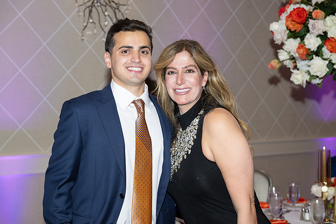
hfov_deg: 30.1
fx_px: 625
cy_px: 112
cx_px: 168
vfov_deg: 20.3
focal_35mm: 67
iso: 800
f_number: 5.6
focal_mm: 67
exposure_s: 1/100
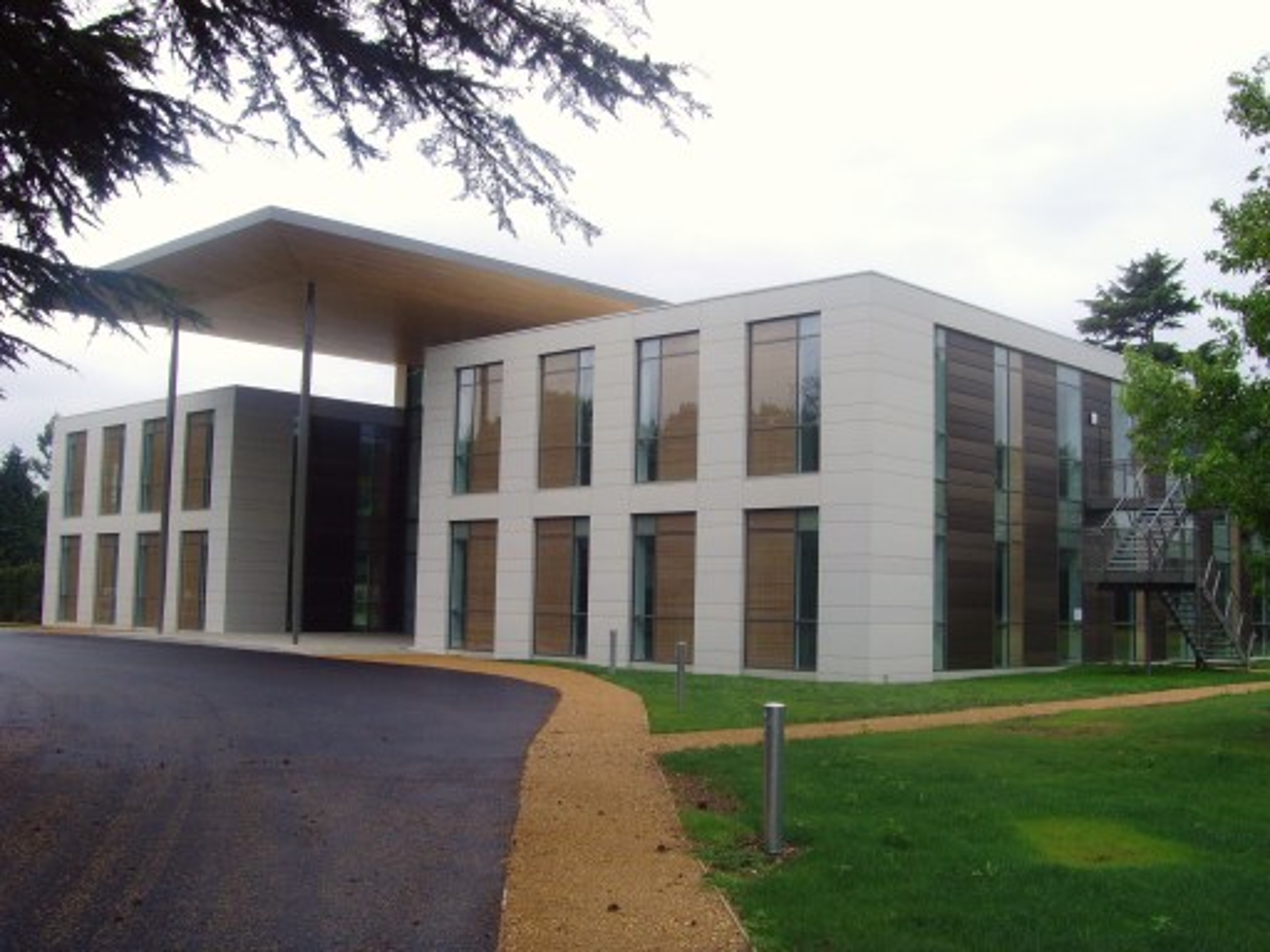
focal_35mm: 39
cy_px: 476
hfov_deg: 47.9
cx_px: 635
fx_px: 1431
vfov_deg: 36.8
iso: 80
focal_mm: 6.6
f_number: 6.3
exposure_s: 1/250
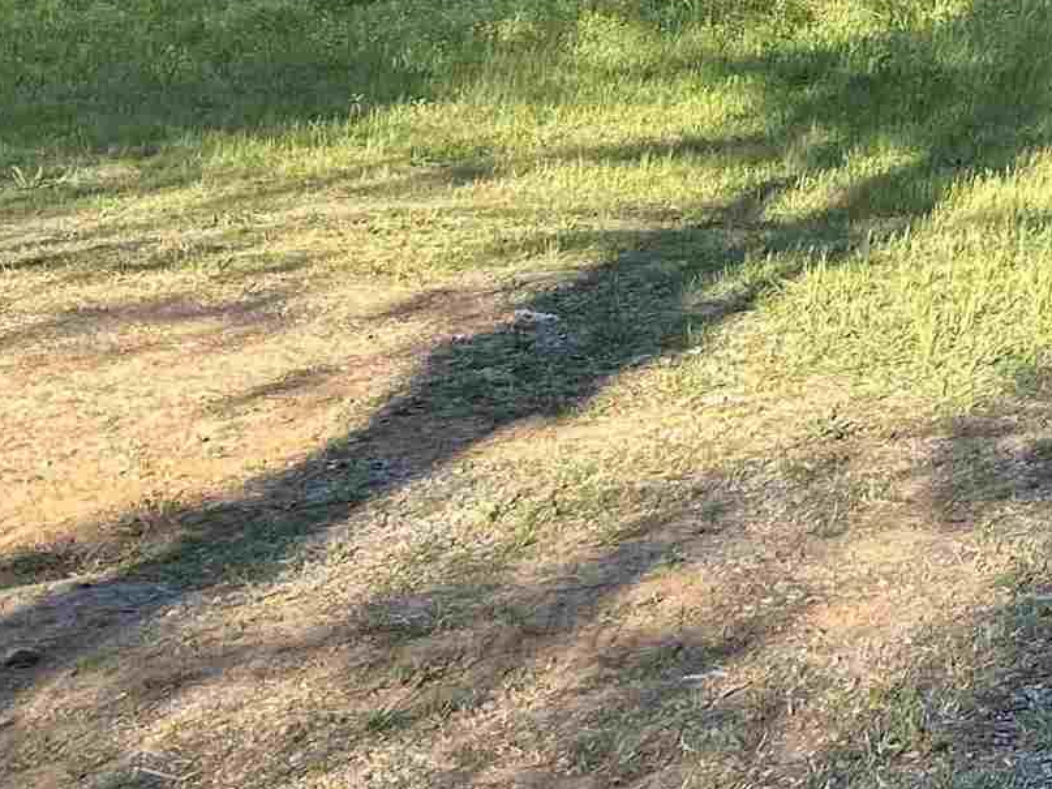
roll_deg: -2.9
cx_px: 1495
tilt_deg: -4.6
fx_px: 3008
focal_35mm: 99
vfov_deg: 14.8
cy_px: 104
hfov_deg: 18.0
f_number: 1.5
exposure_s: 1/509
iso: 50
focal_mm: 5.7
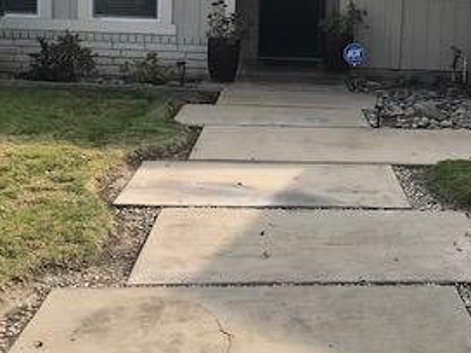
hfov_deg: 28.7
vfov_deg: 22.1
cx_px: 384
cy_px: 93
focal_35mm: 66
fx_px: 898
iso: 20
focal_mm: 3.99
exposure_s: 1/1008
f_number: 1.8
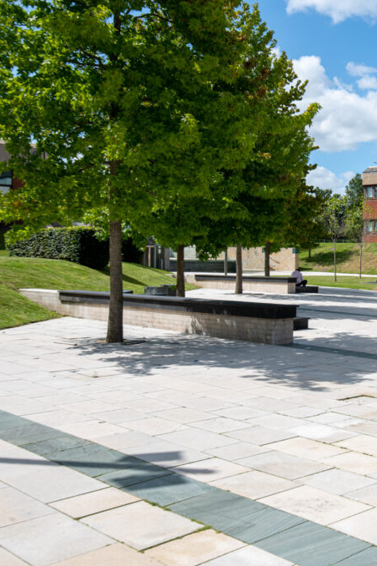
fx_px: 723
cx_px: 384
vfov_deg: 42.7
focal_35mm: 46
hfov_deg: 27.4
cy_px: 288
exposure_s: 1/800
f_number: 8
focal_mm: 30
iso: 200
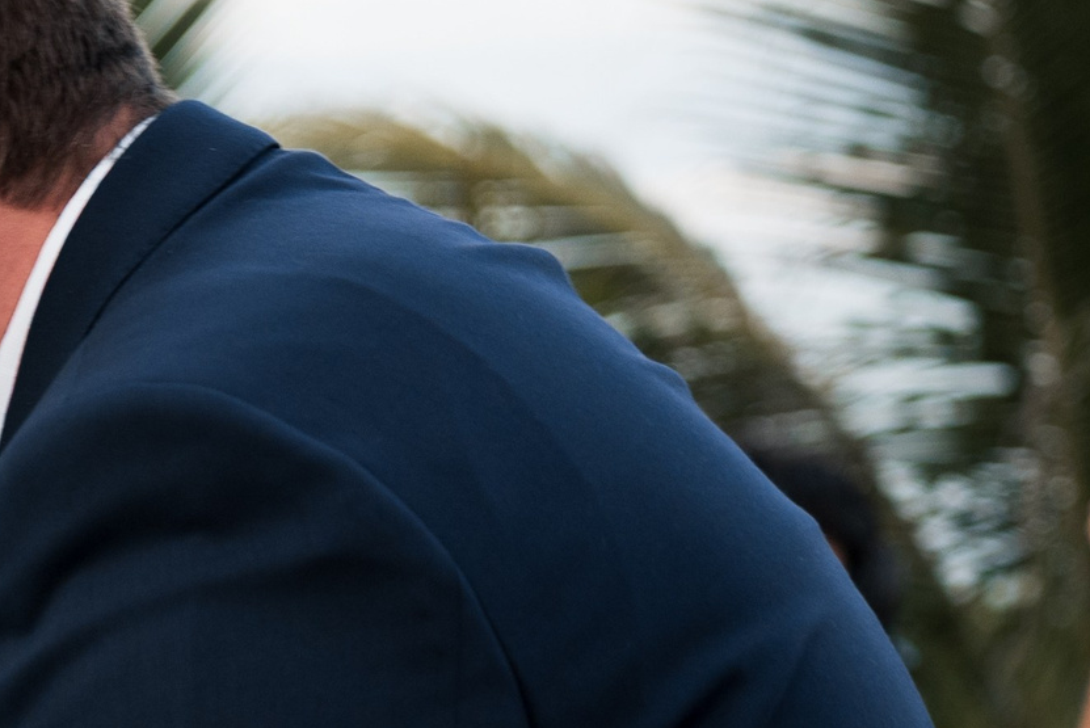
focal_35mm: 159
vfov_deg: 8.4
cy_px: 1114
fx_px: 4816
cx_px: -713
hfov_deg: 12.1
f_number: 2.8
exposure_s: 1/160
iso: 400
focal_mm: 42
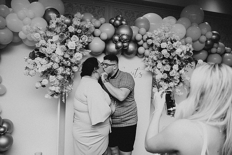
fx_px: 180
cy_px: 78
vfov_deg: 46.4
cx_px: 116
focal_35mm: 28
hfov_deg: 65.5
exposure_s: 1/200
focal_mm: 28
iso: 1600
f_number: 2.8
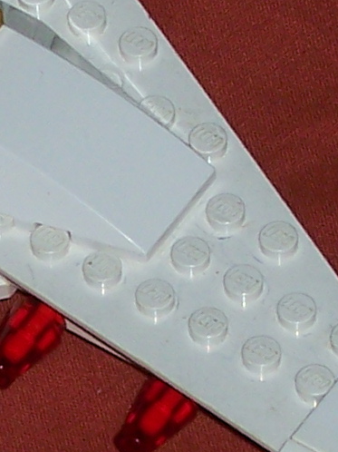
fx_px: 8743
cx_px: -265
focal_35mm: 671
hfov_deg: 2.2
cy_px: 201
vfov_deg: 3.0
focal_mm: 24
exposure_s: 1/1000
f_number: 6.7
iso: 100
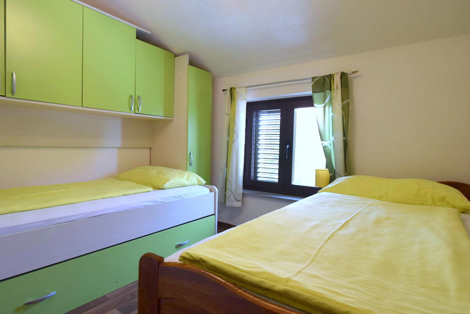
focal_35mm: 20
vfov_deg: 61.9
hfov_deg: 82.9
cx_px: 187
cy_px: 151
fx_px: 261
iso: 400
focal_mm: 10
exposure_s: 1/80
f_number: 4.5
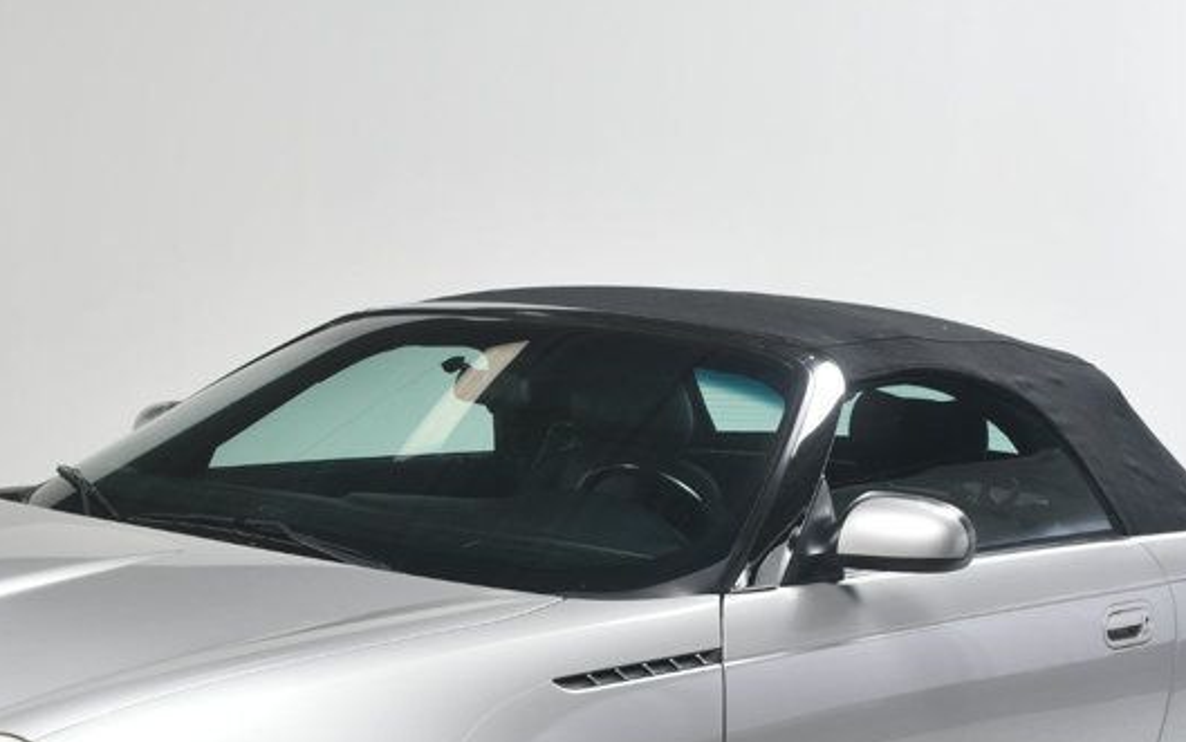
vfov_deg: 18.0
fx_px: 2296
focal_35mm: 71
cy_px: 704
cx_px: 406
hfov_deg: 28.8
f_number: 10
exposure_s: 1/160
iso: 100
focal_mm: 24
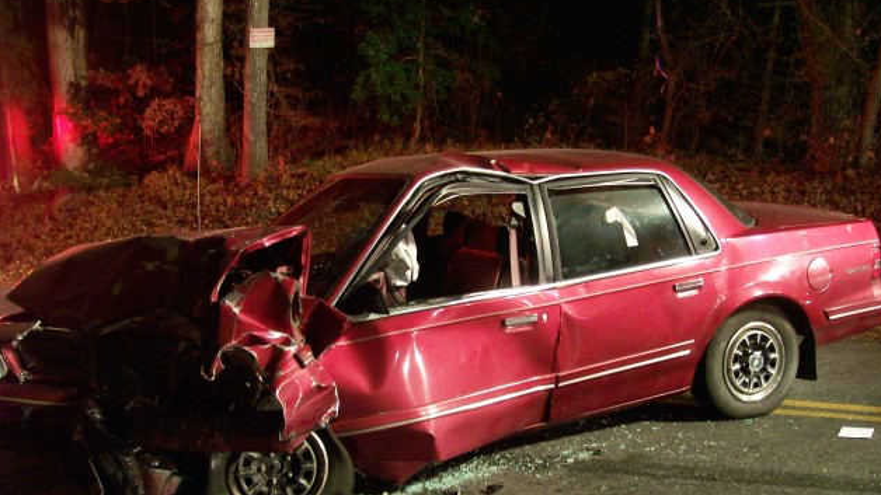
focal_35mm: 40
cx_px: 448
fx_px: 934
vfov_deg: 29.5
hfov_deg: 50.5
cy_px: 328
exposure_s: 1/8
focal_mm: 6
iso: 160
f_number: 2.7
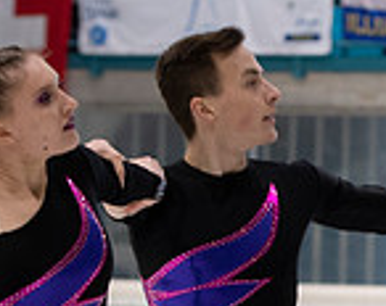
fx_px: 5754
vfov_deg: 3.0
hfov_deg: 3.8
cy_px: 381
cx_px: 598
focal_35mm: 505
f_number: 3.5
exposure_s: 1/200
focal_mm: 90
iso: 800
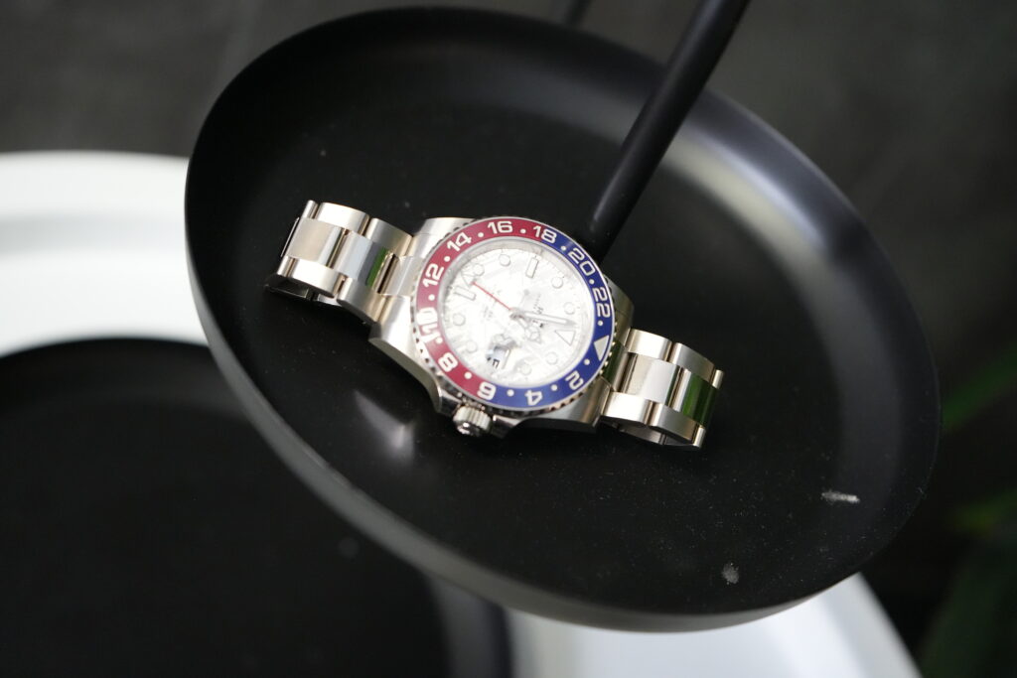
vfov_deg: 28.7
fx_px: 1328
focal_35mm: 47
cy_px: 339
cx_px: 508
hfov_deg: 41.9
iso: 8000
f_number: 4.5
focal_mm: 47
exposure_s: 1/160
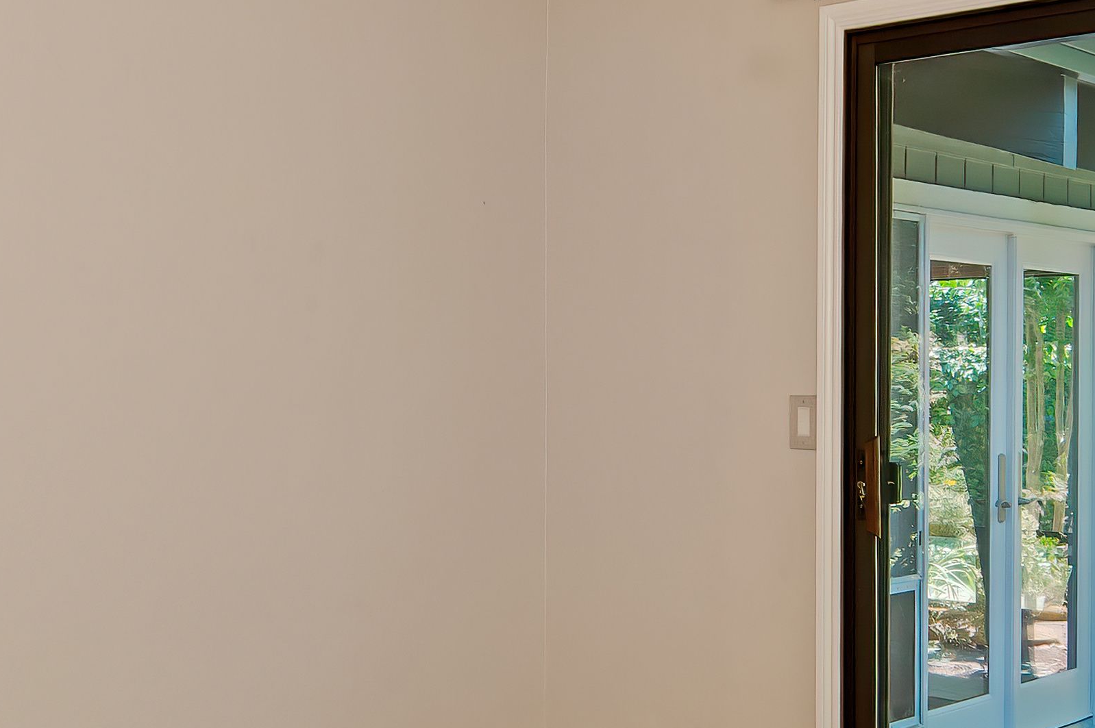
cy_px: 390
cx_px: 551
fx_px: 1611
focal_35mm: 53
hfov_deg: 37.5
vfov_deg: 25.5
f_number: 4.8
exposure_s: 1/60
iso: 560
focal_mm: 14
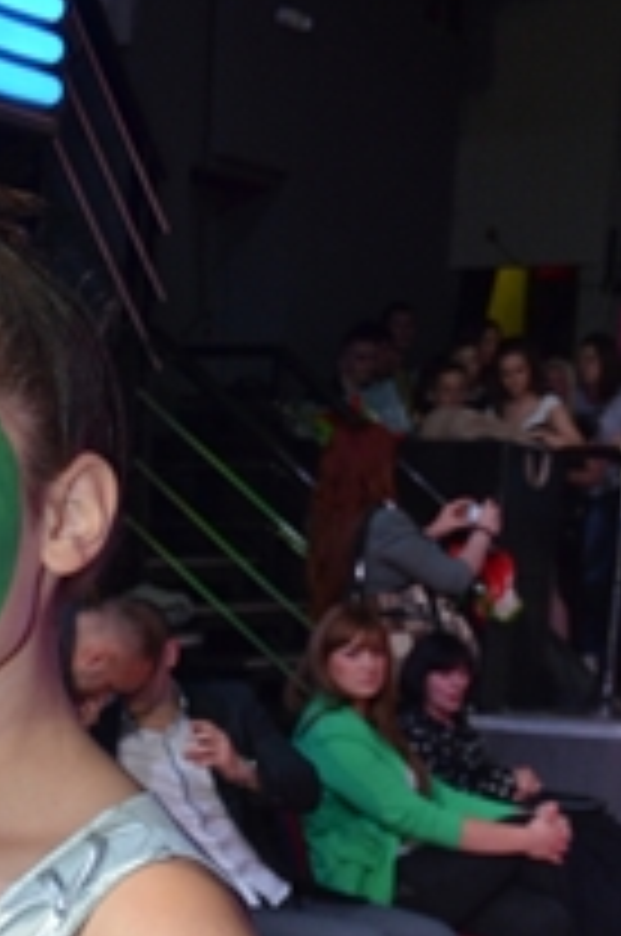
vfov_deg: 18.6
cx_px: -81
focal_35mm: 105
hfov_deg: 12.7
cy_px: 1071
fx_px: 2726
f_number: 4
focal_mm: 28
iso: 800
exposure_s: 1/60
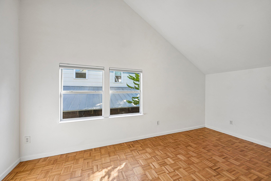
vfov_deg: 81.2
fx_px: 105
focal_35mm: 14
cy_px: 90
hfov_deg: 104.3
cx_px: 136
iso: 100
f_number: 6.7
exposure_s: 1/90
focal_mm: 14
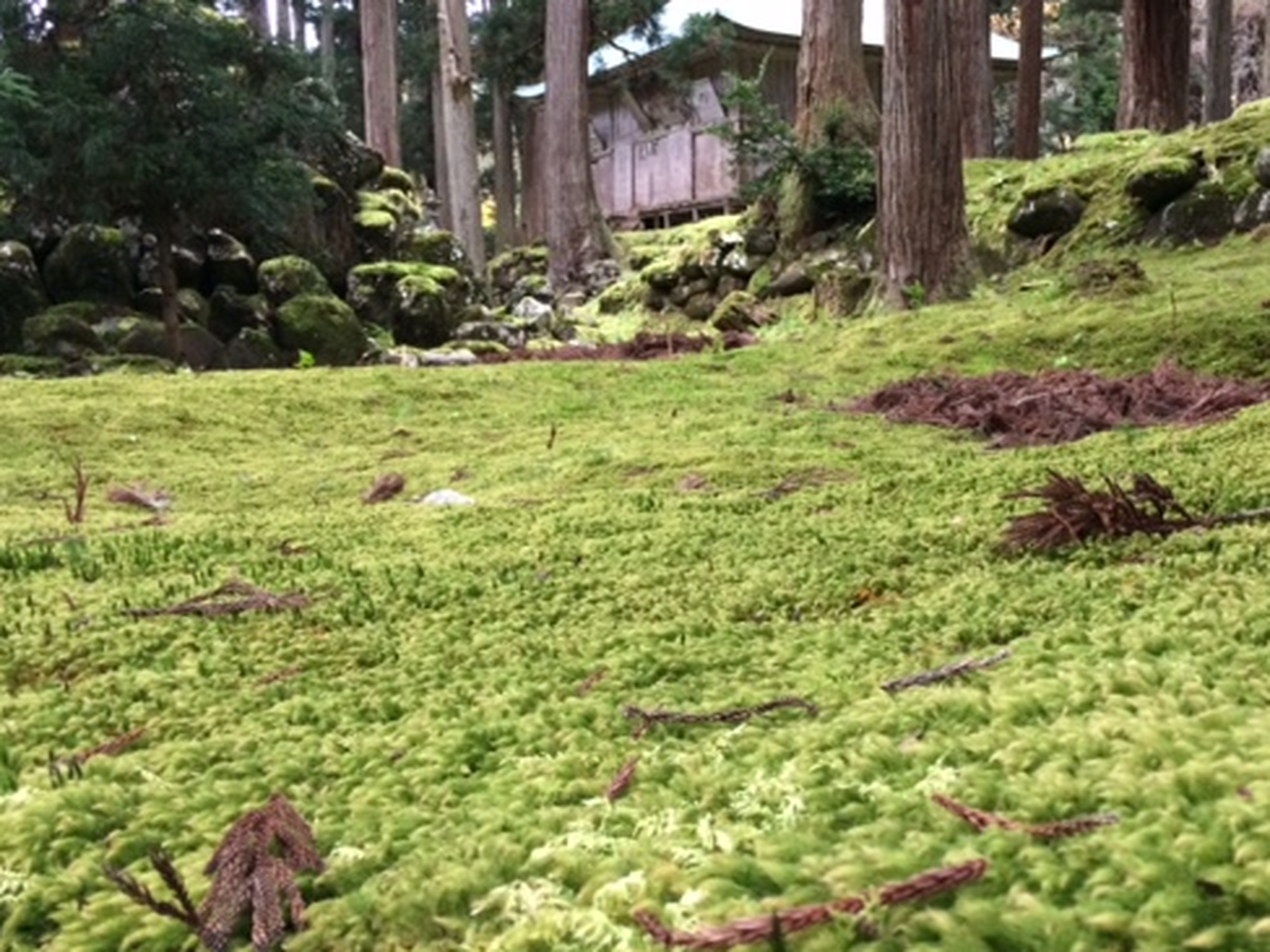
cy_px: 515
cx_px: 776
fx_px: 1394
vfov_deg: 37.7
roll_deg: +0.1
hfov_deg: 48.6
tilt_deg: -11.3
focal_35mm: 38
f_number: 2.2
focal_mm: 4.15
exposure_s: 1/30
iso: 200
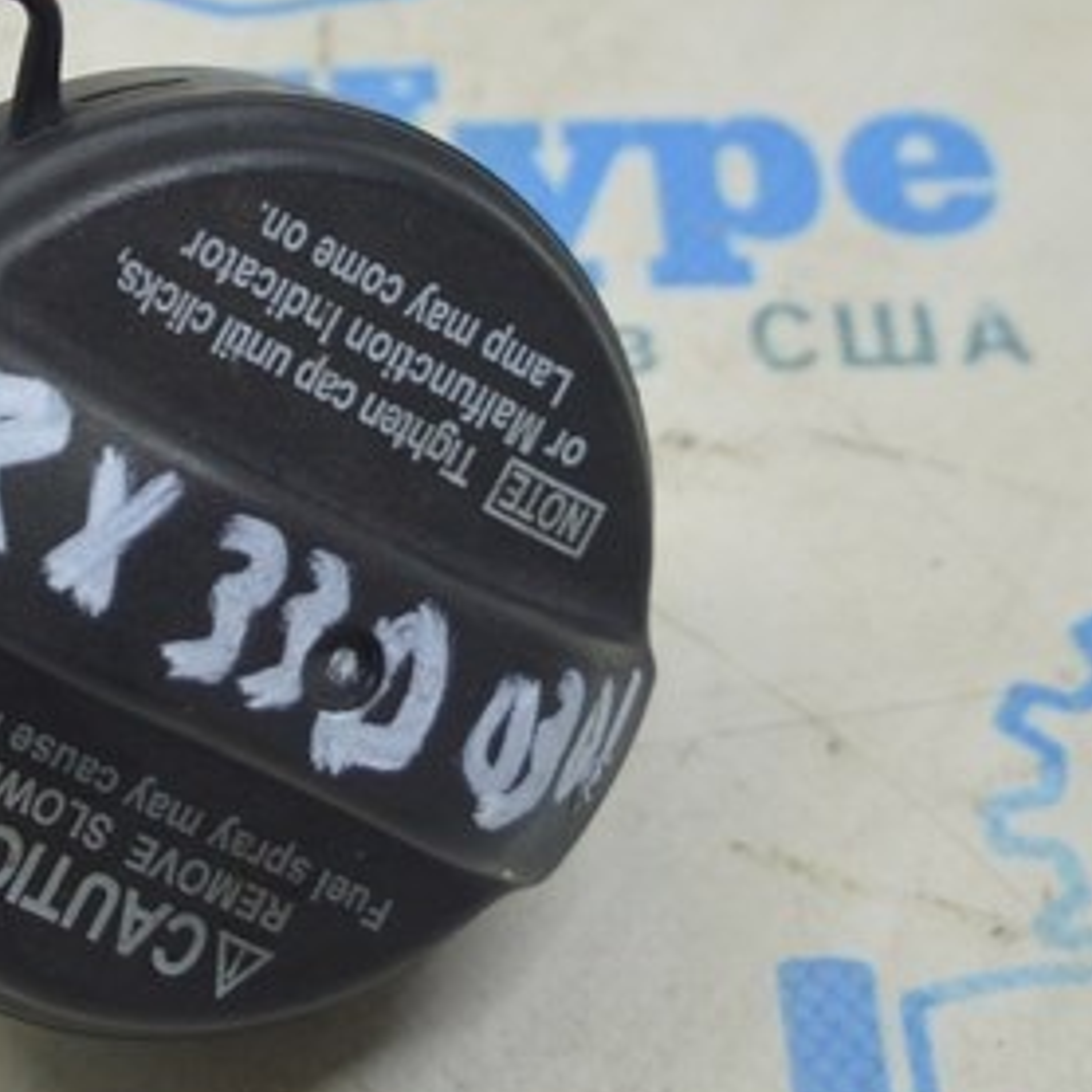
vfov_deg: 13.7
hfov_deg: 13.5
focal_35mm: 127
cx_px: -102
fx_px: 4517
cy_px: 163
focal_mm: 27
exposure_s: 1/50
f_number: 4
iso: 400
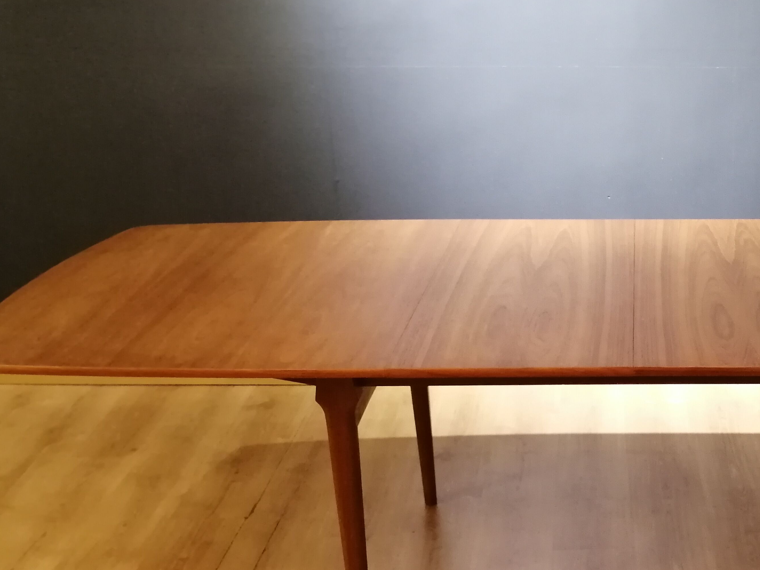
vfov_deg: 28.0
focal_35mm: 52
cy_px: 308
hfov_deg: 35.1
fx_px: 1142
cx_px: 656
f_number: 1.8
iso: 400
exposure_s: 1/25
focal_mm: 3.95
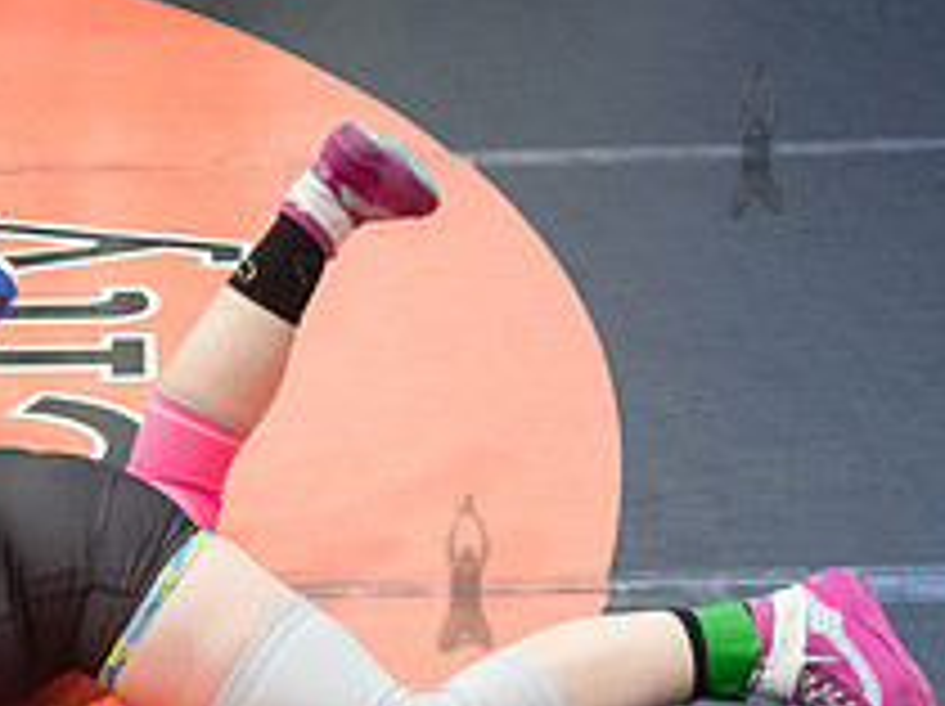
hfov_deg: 16.1
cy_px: 1015
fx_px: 3218
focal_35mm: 118
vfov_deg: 12.0
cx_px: -178
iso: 5000
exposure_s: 1/400
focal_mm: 35
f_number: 3.2
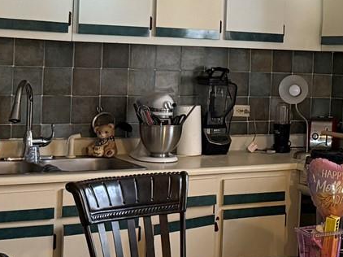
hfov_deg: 20.4
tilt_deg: +1.0
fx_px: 901
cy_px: 53
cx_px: 394
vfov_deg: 16.1
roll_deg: -2.5
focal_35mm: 91
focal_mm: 6.76
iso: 640
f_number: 1.78
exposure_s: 1/60
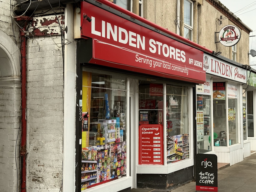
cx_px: 128
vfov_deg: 30.3
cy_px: 96
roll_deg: -0.4
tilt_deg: +3.9
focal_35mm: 48
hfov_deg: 39.7
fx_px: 355
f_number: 1.78
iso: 64
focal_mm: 6.76
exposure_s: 1/2273
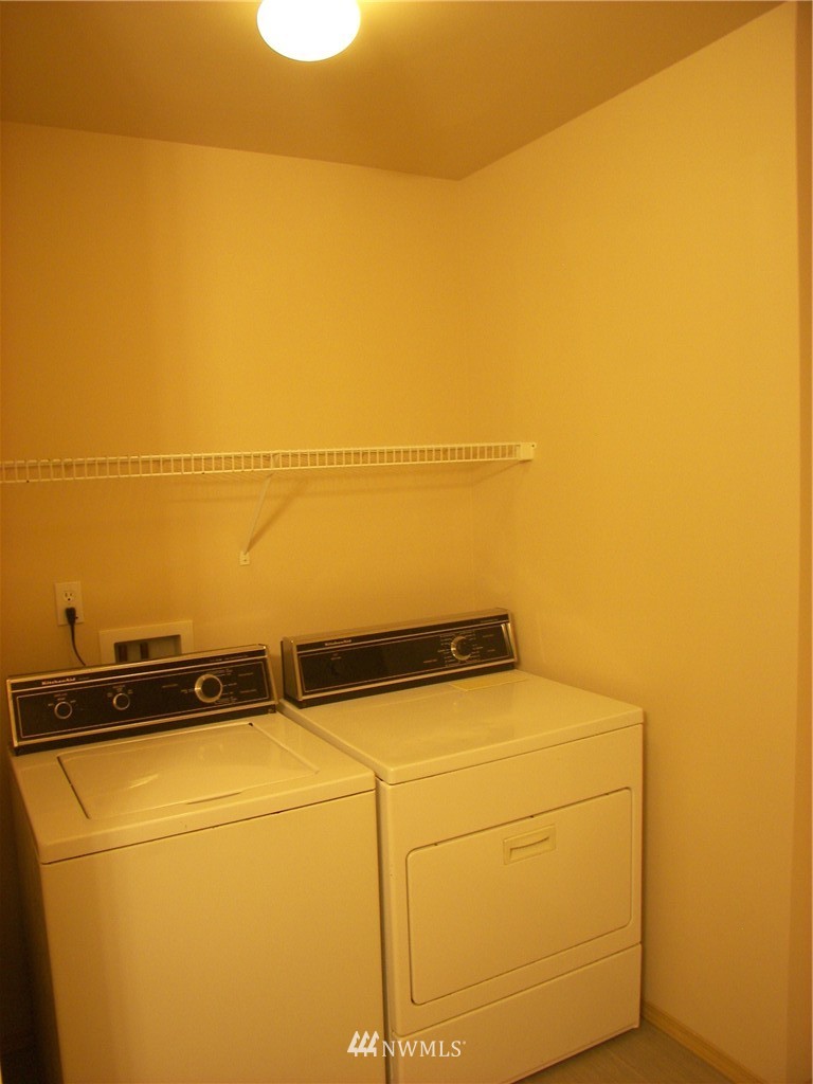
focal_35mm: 36
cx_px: 406
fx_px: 1127
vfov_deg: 51.4
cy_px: 542
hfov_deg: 39.7
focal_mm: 6
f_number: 2.8
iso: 100
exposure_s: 1/10
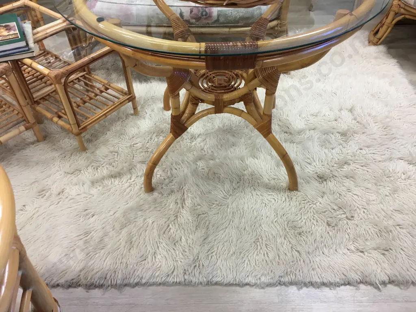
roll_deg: -1.0
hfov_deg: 61.7
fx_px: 349
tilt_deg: -42.3
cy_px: 156
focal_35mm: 29
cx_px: 208
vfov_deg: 48.2
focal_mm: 4.15
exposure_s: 1/17
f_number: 2.2
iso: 32
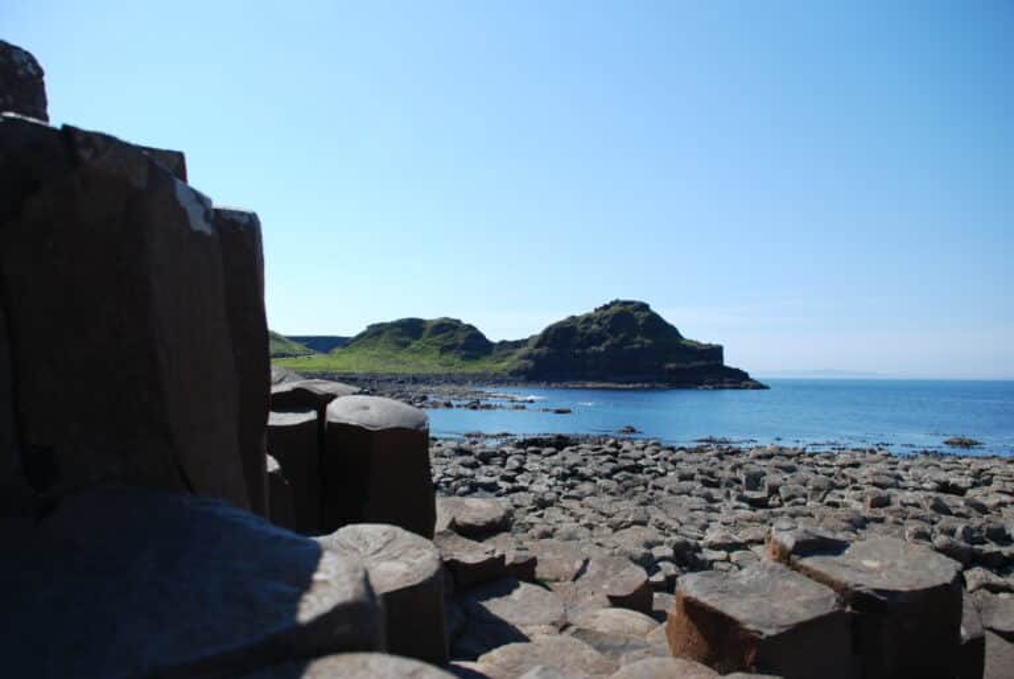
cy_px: 340
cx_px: 507
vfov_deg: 48.0
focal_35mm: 27
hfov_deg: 67.3
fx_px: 761
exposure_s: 1/1000
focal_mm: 18
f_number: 5
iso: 200
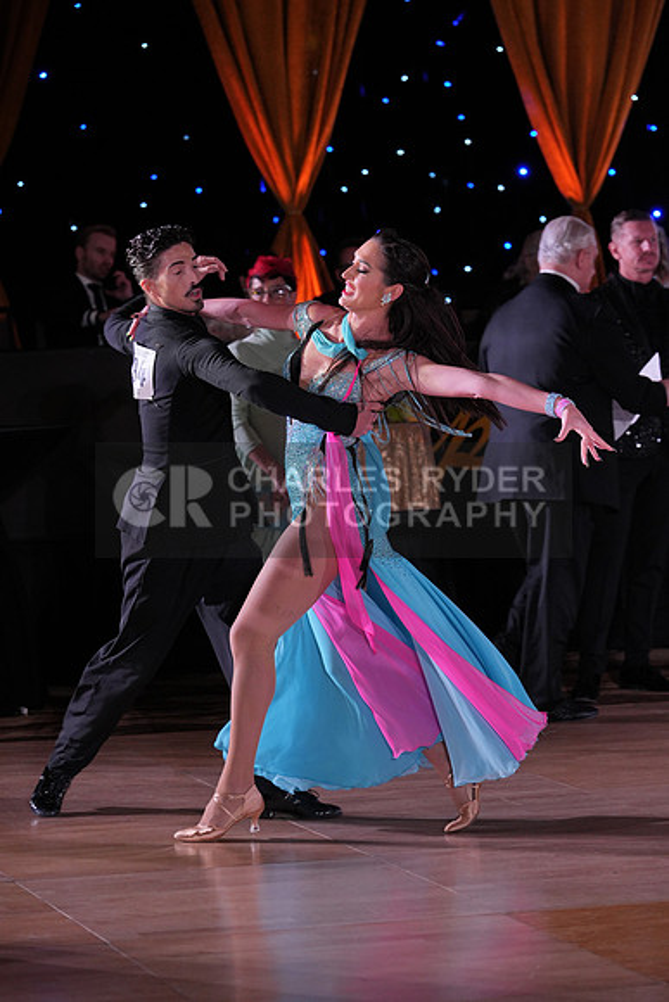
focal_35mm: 129
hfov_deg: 10.6
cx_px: 334
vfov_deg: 15.9
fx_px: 3593
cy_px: 501
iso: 1250
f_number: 4
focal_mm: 129
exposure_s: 1/400
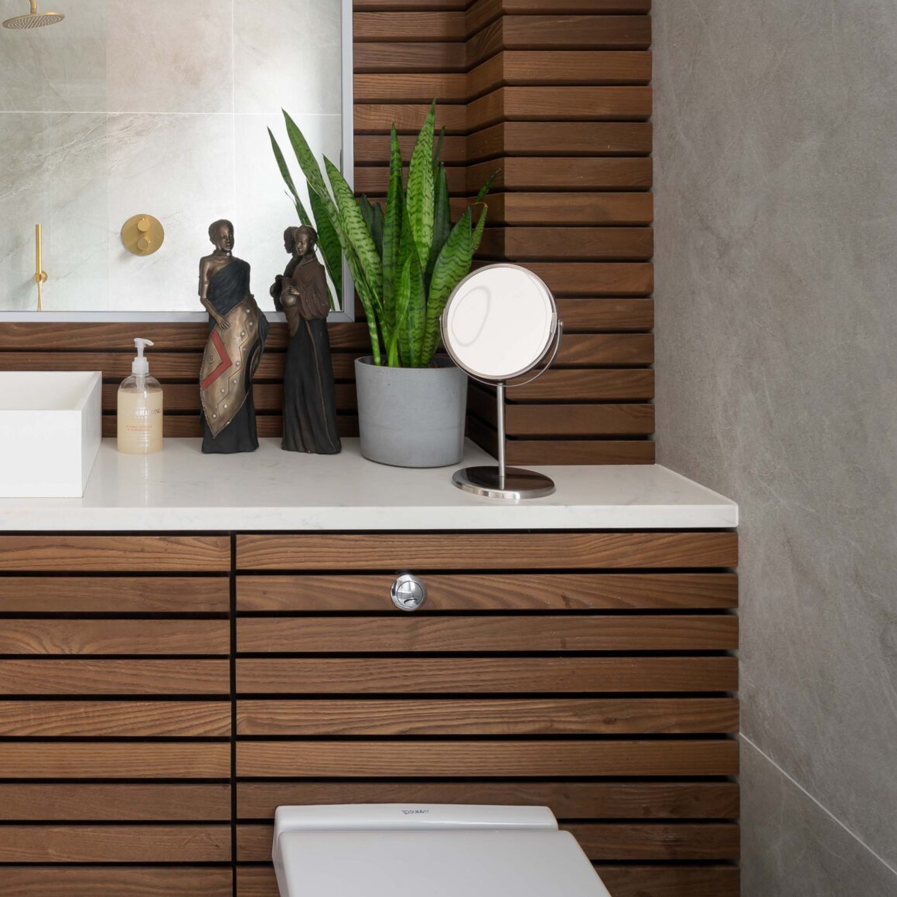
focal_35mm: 30
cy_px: 238
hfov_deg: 50.5
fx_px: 880
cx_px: 168
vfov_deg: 52.0
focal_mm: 16
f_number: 11
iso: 200
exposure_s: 10
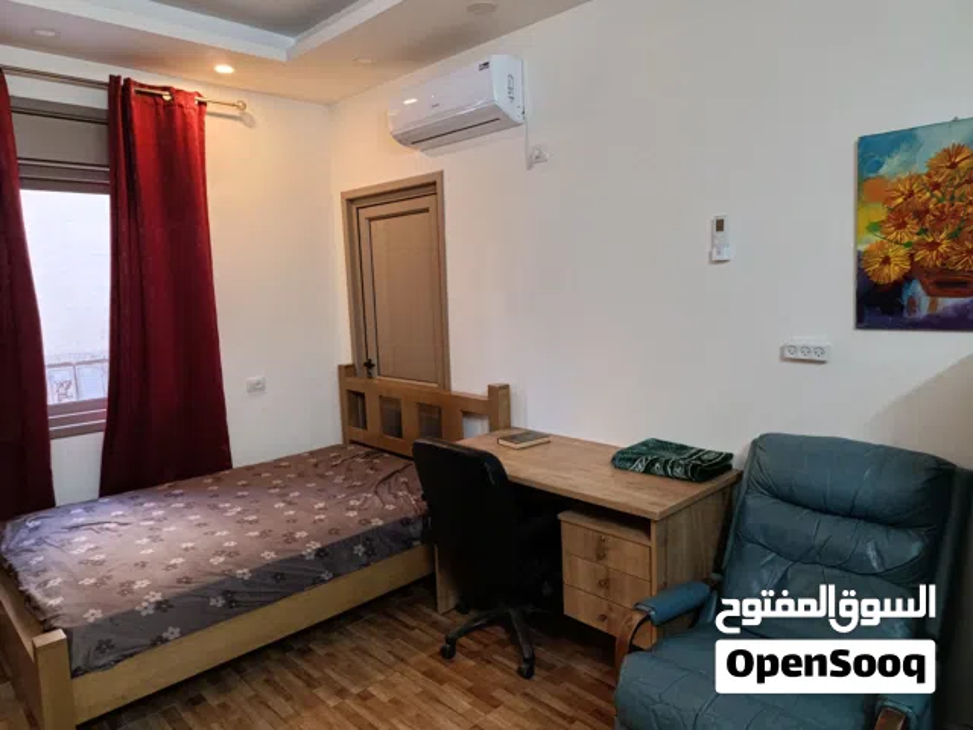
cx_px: 486
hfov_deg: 73.9
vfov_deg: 58.9
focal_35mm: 23
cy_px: 365
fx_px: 646
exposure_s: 1/50
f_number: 1.7
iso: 1250
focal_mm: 6.11
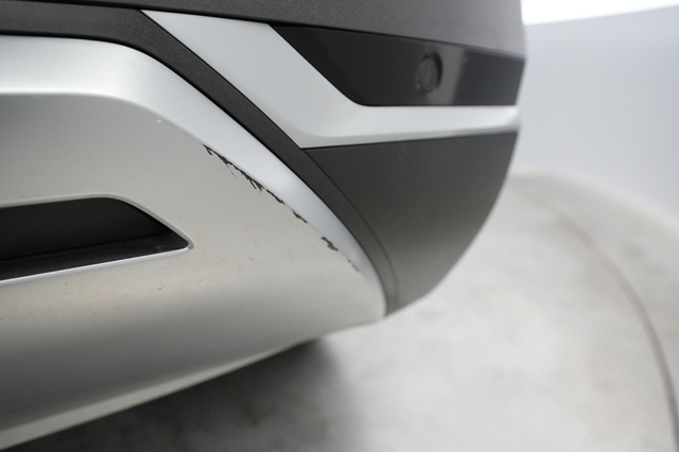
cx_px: 340
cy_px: 226
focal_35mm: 28
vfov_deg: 46.4
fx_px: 528
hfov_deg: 65.5
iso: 4000
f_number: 5.6
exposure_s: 1/100
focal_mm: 28
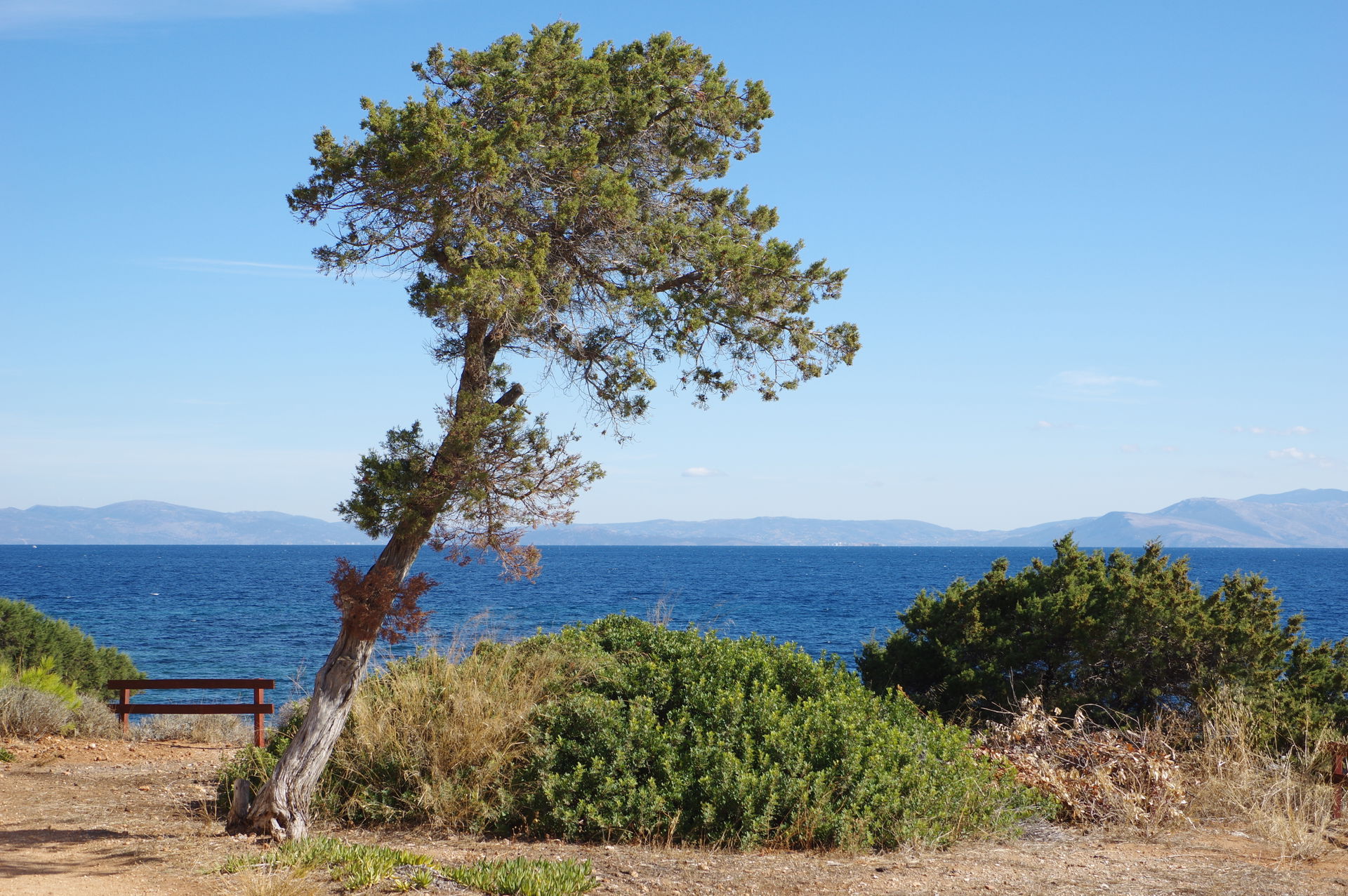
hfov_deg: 35.1
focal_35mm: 57
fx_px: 2133
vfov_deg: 23.7
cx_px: 674
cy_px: 448
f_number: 10
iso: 100
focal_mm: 38
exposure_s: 1/125
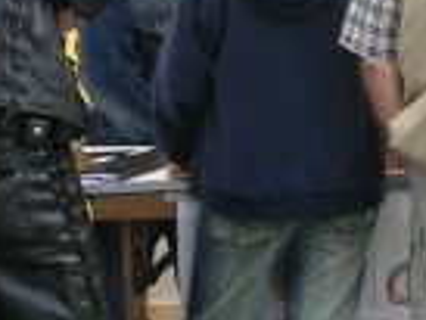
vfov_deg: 7.6
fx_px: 2402
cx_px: 429
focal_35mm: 195
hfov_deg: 10.1
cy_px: 146
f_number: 3.6
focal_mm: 10.2
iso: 50
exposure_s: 1/29.3
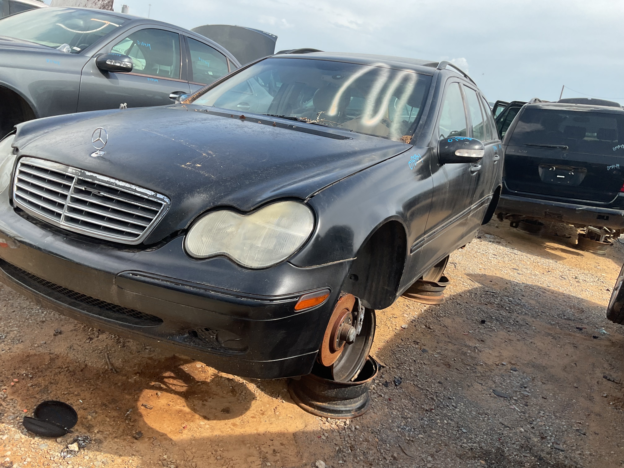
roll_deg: -12.2
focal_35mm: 29
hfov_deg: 61.7
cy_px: 234
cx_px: 312
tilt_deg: -13.7
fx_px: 523
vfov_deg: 48.2
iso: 16
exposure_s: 1/842
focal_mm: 3
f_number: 1.8
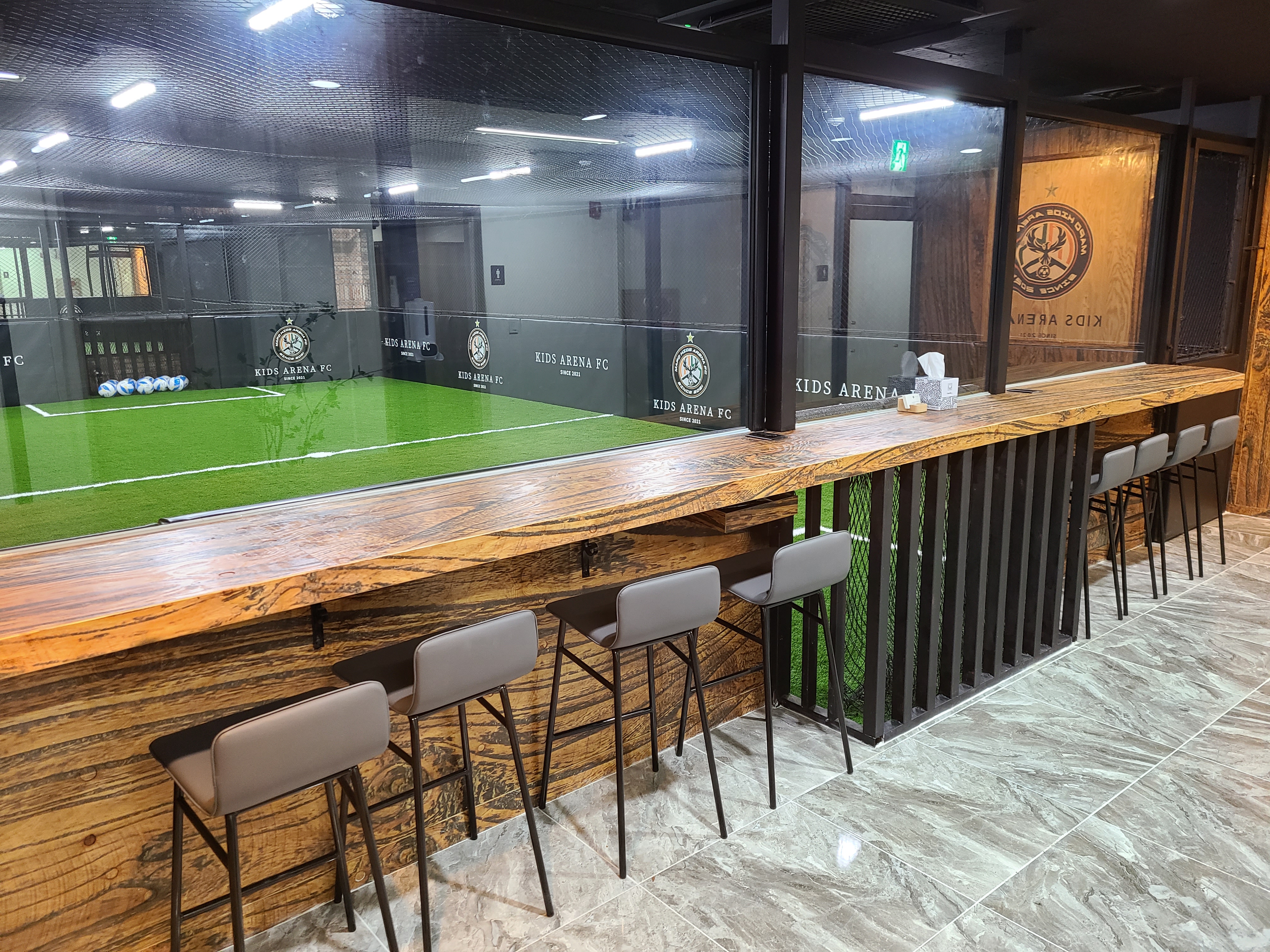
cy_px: 476
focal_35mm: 26
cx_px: 635
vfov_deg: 53.1
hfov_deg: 67.3
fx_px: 954
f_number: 1.8
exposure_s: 1/39
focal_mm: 5.4
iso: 320
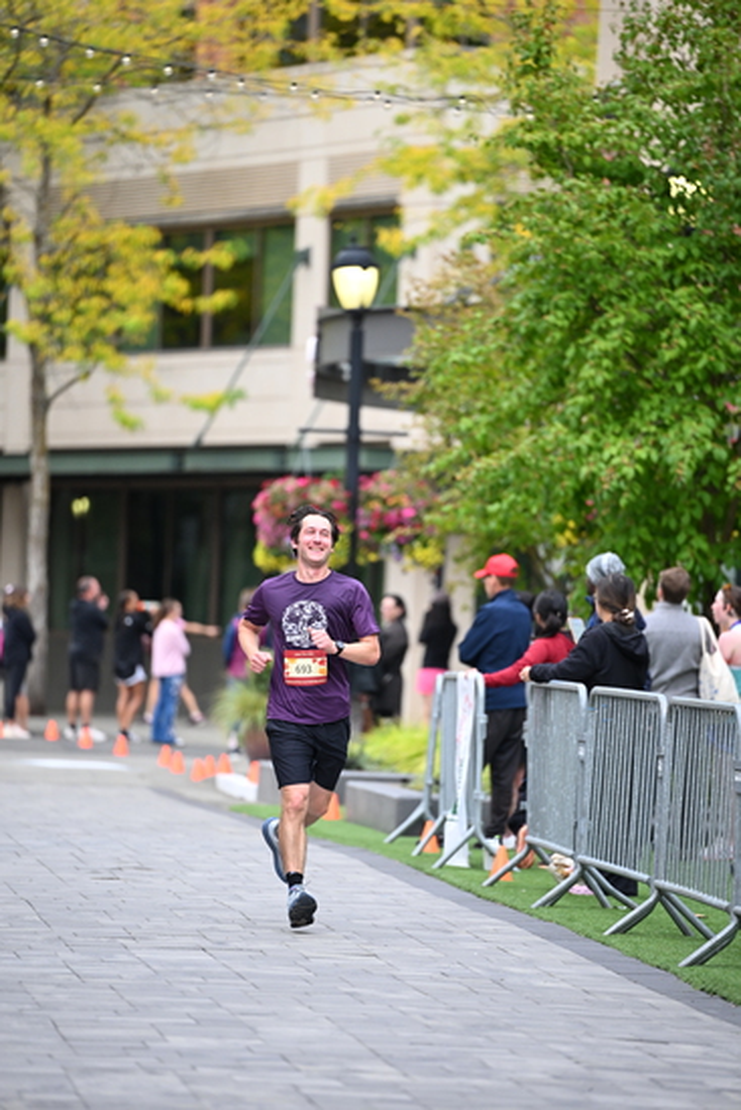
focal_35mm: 200
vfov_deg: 10.3
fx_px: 6171
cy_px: 555
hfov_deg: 6.9
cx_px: 370
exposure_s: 1/2000
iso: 1000
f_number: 2.8
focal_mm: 200
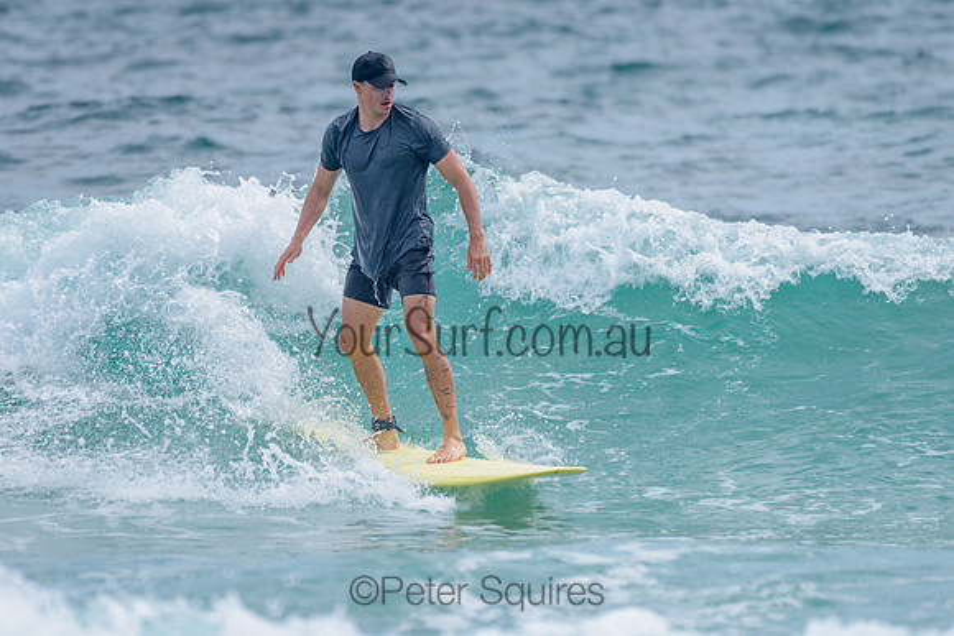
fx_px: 16237
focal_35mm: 613
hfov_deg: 3.4
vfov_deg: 2.2
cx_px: 370
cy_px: 246
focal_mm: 500
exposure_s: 1/2000
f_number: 5.6
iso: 180
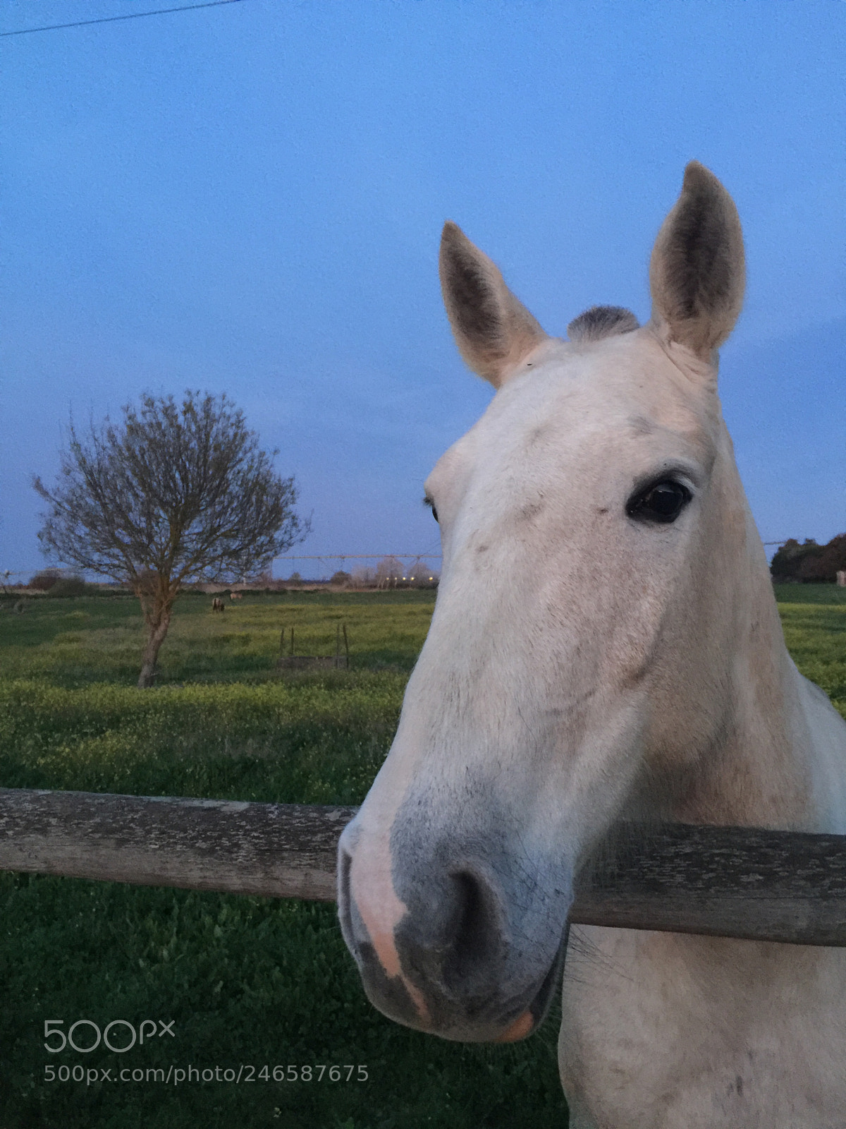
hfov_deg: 48.2
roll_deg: +1.4
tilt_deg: +1.6
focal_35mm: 29
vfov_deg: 61.7
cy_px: 564
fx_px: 945
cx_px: 423
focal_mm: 4.15
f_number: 2.2
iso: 125
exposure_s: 1/4
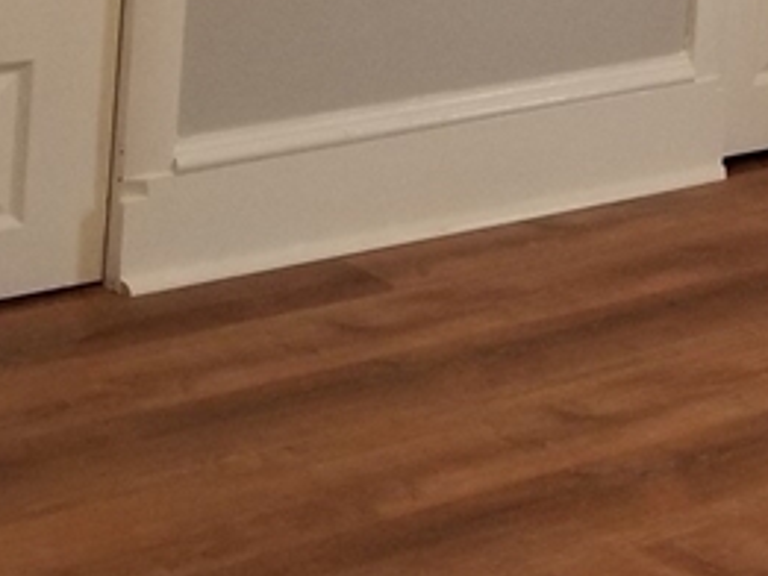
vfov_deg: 12.9
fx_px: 2264
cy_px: -517
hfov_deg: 17.1
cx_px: 1206
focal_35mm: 102
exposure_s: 1/60
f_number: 1.7
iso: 200
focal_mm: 4.3
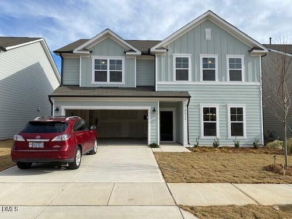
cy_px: 110
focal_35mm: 26
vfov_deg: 53.1
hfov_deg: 67.3
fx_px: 219
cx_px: 146
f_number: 1.8
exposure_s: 1/2358
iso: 32
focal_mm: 4.25
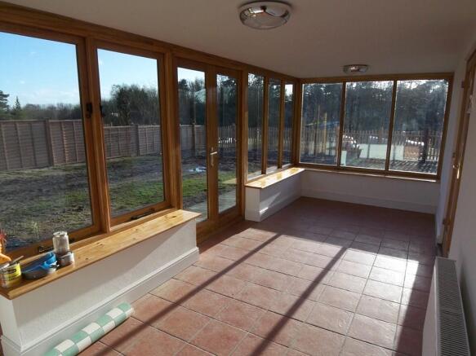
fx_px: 316
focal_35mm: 23
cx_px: 238
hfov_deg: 73.9
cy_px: 178
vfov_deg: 58.9
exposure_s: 1/125
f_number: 5.6
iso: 50
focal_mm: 3.8
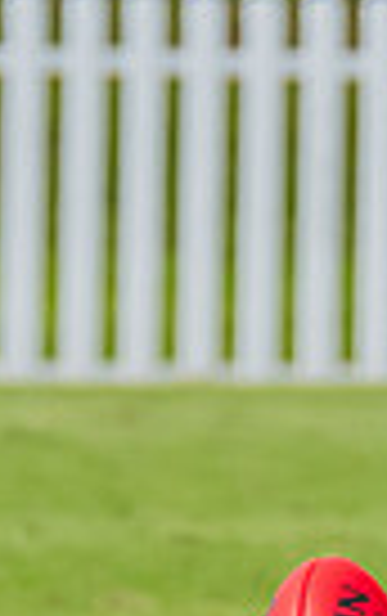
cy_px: 197
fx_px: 64732
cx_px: 803
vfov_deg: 0.5
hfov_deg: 0.3
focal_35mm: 3848
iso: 800
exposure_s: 1/1600
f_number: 7.1
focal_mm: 420
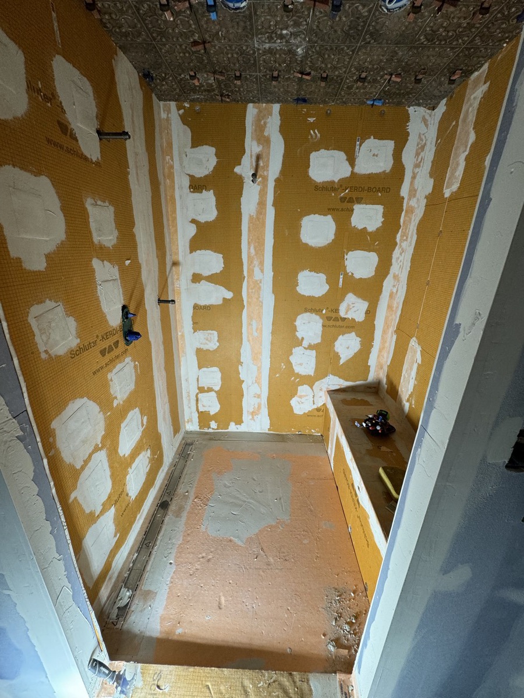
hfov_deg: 85.7
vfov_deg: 102.1
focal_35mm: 14
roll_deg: -1.9
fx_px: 283
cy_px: 349
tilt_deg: -20.5
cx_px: 262
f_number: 2.2
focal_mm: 2.22
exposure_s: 1/60
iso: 160
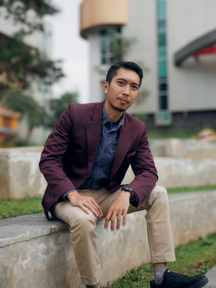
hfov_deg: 29.1
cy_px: 144
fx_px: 416
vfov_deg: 38.2
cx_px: 108
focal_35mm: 50
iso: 200
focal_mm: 25
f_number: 5.6
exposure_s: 1/400
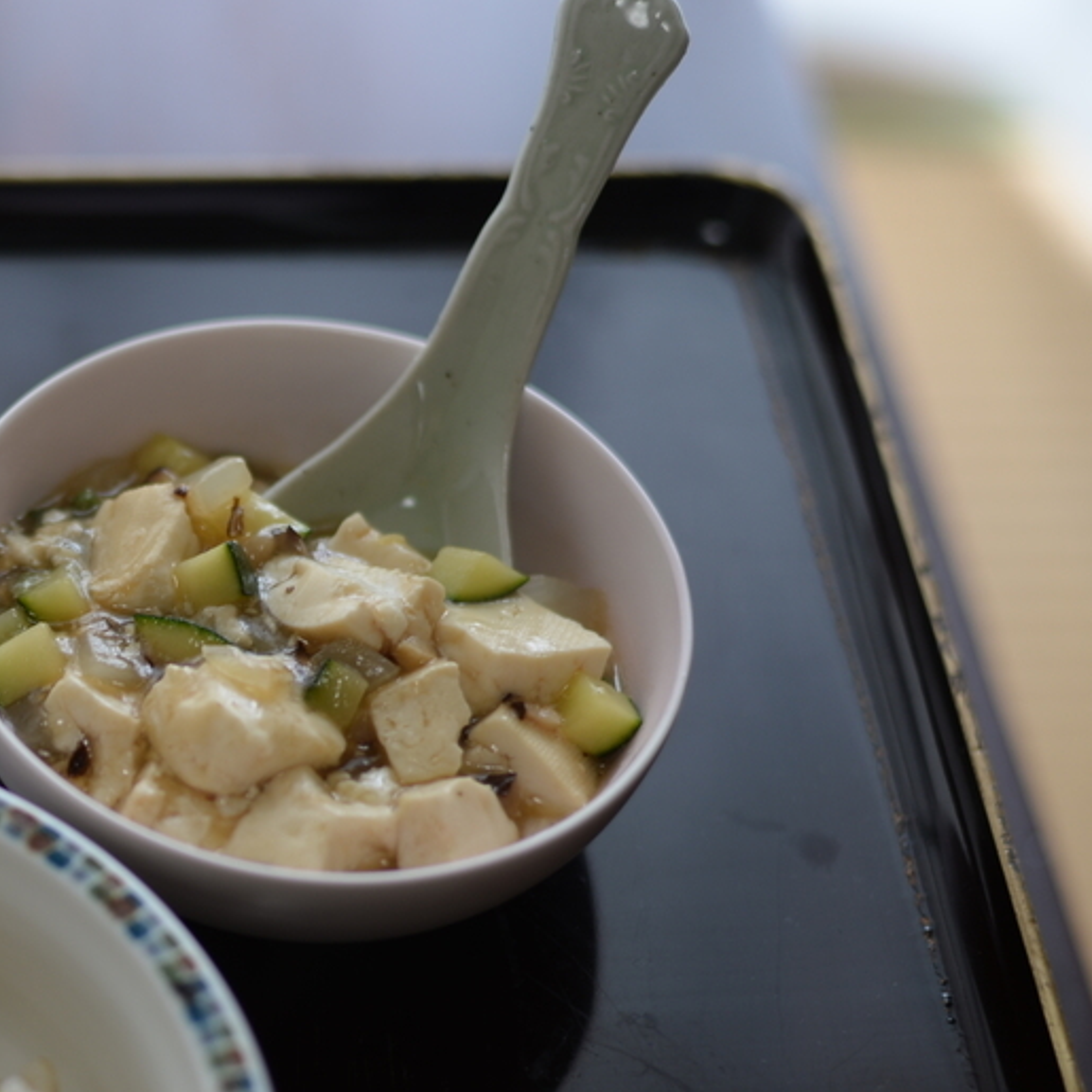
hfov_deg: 17.1
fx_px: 3533
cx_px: -42
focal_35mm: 99
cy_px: 771
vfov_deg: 17.5
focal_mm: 50
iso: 160
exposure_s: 1/160
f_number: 2
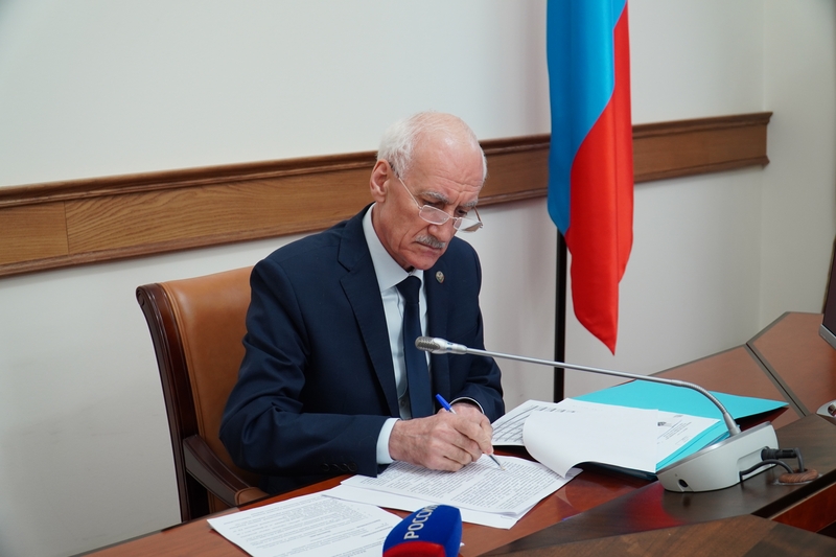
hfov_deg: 46.4
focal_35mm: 42
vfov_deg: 31.9
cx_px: 418
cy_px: 278
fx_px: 975
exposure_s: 1/50
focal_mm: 28
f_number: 4
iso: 500
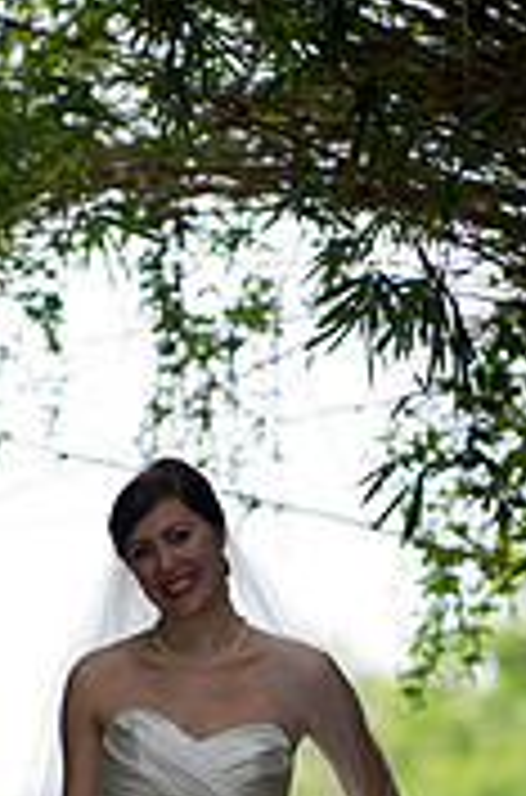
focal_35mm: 509
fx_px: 11221
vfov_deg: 4.1
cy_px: 693
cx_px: 236
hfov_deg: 2.7
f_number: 2.8
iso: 400
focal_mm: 200
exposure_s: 1/200
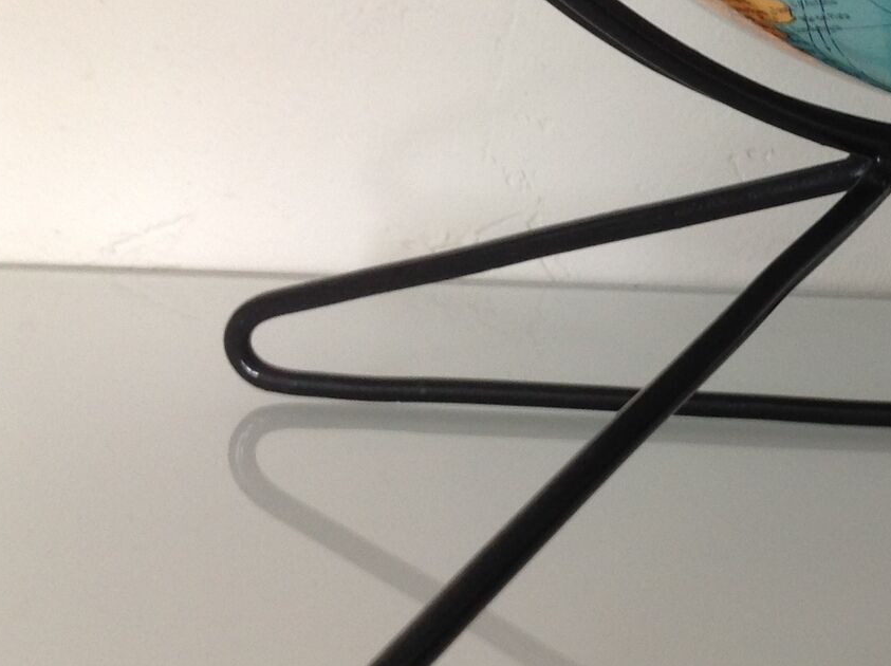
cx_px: 890
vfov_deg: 17.7
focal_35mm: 83
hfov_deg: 22.7
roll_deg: -1.9
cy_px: 247
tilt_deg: -13.3
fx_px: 2134
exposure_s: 1/20
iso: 64
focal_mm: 4.28
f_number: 2.4
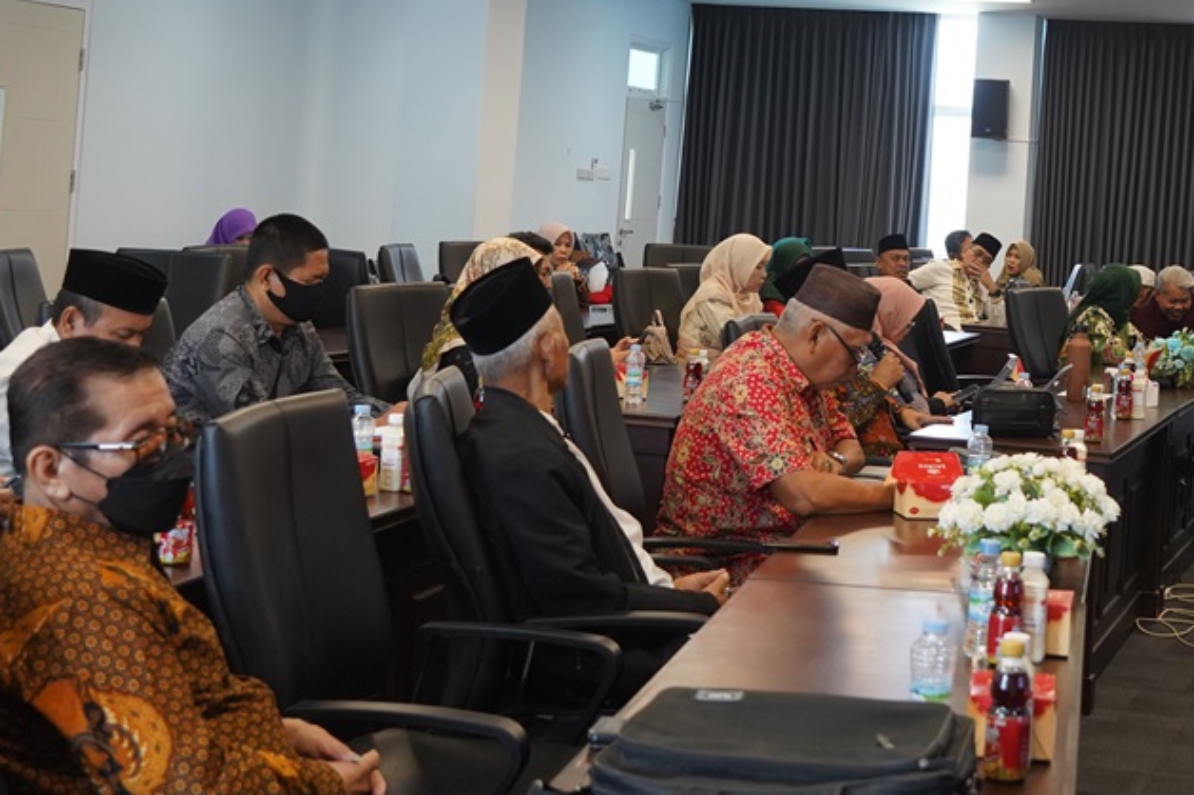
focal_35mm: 65
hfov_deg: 30.3
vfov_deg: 20.7
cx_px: 943
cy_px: 156
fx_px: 2155
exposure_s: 1/160
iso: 2000
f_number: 4.5
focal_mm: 34
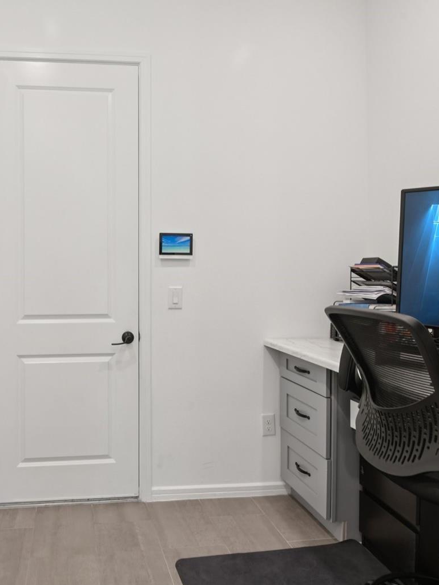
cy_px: 286
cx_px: 108
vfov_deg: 71.6
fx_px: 406
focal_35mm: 24
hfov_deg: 54.1
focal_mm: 16
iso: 400
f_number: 8
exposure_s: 1/15
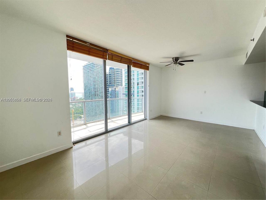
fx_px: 100
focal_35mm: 13
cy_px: 100
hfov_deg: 106.2
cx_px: 133
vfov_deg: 89.9
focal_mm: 1.57
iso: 64
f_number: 1.8
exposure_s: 1/99
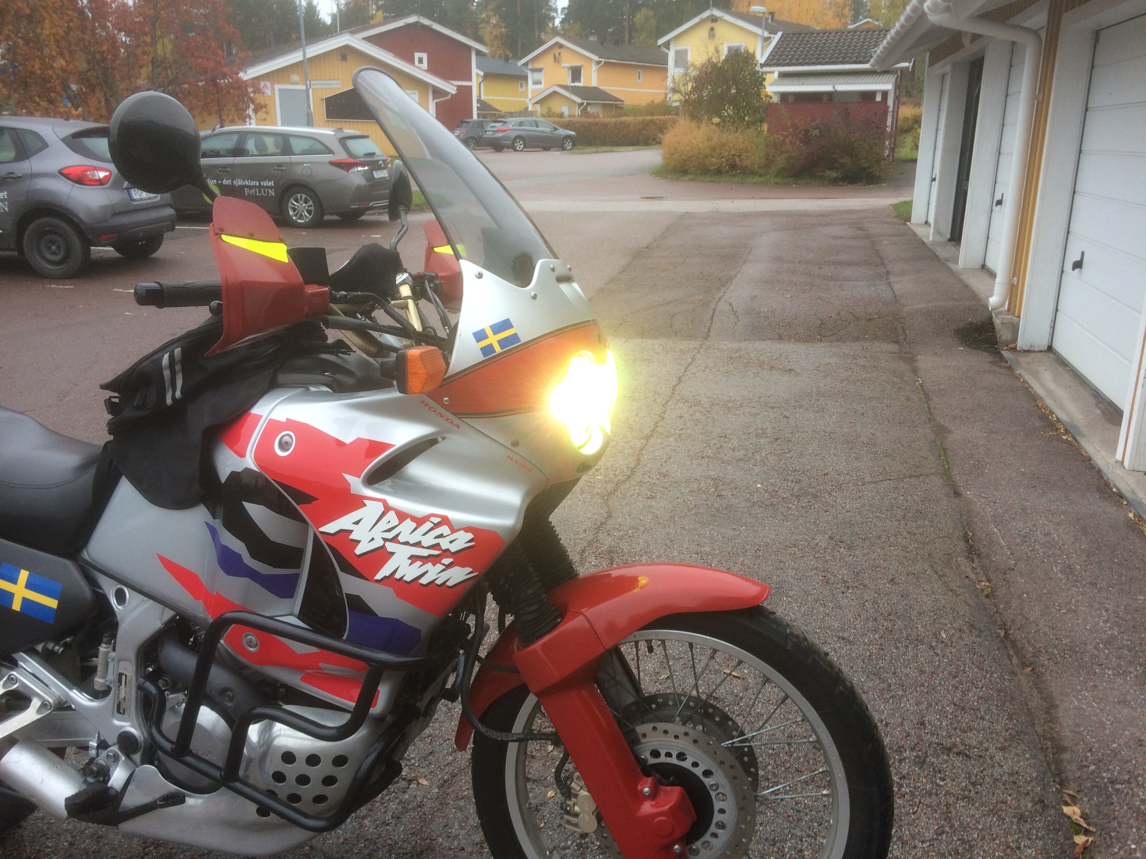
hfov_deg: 61.7
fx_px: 960
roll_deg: -0.6
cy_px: 430
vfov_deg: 48.2
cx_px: 573
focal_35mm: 29
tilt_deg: -16.6
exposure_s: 1/50
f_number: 2.2
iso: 40
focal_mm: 4.15
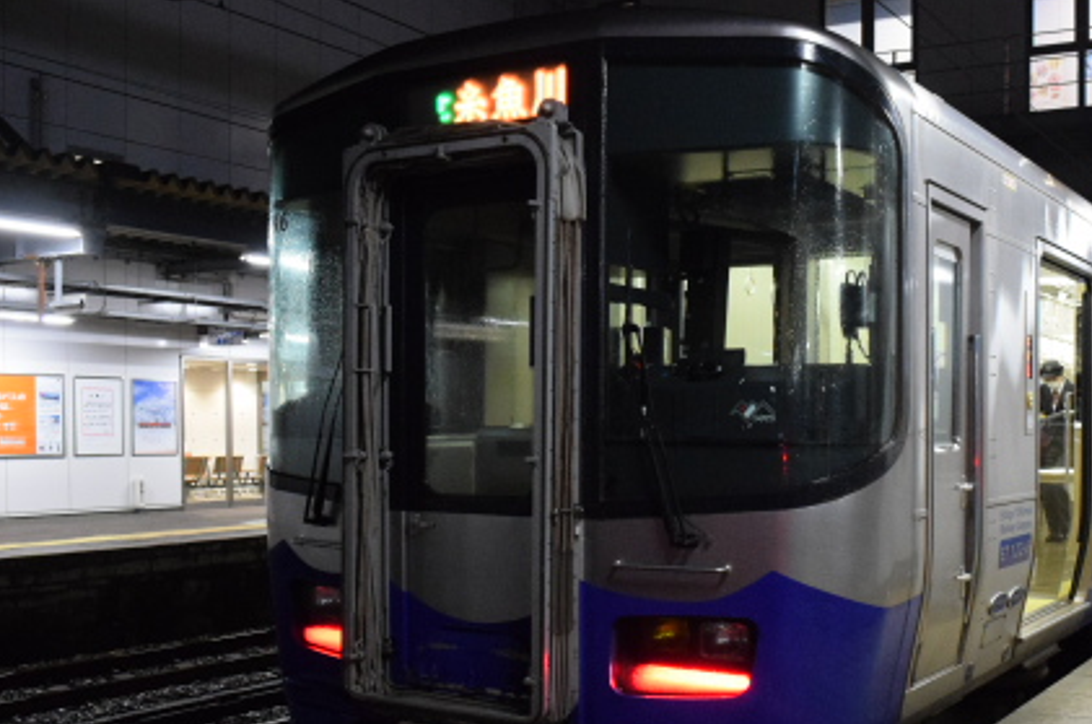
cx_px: 757
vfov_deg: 32.2
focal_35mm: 41
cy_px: 498
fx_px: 1241
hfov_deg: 46.5
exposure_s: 1/100
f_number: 5.6
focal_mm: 18
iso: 5000
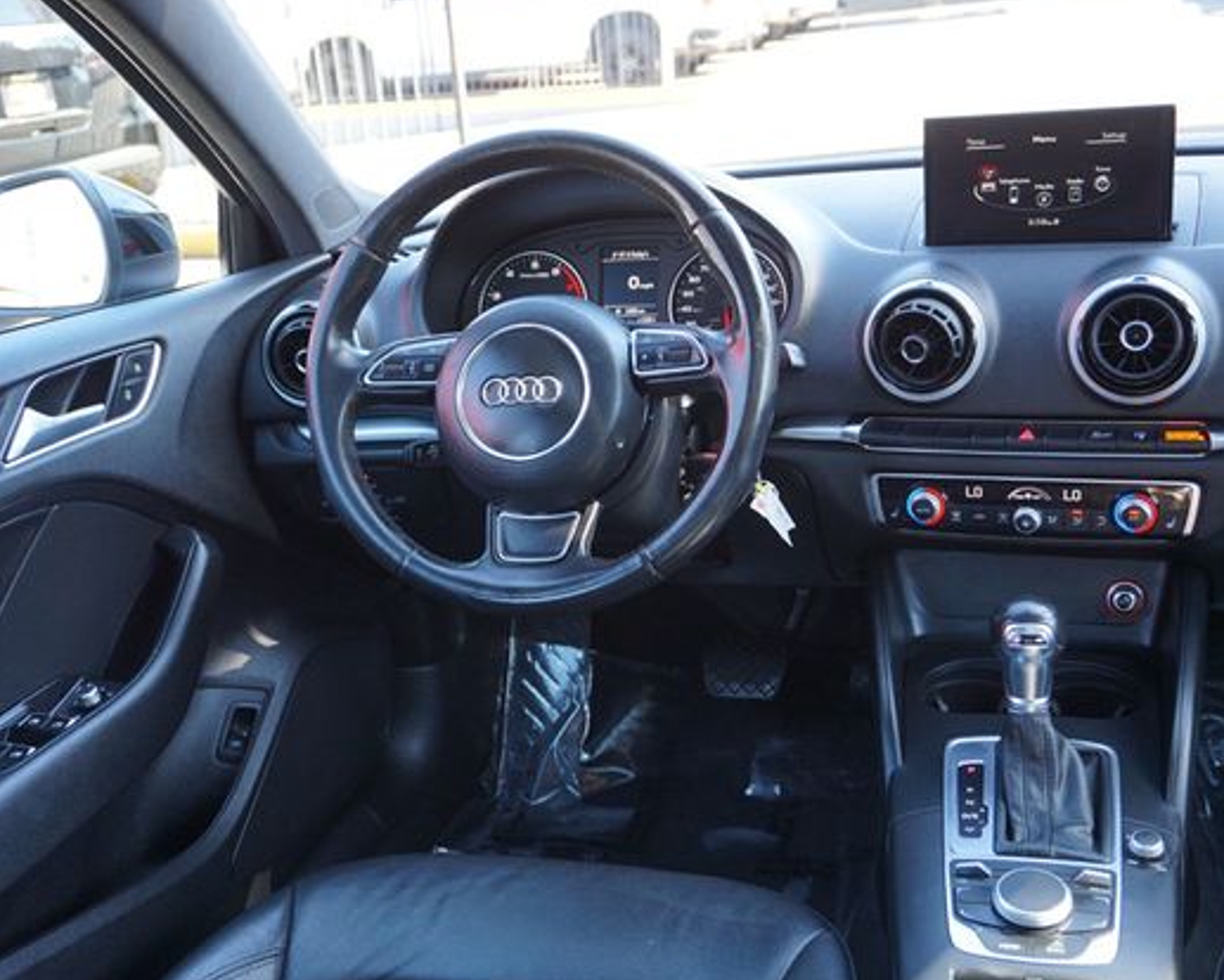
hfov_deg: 49.5
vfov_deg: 40.6
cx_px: 642
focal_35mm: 37
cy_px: 485
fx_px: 1326
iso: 400
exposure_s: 1/60
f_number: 4
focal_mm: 21
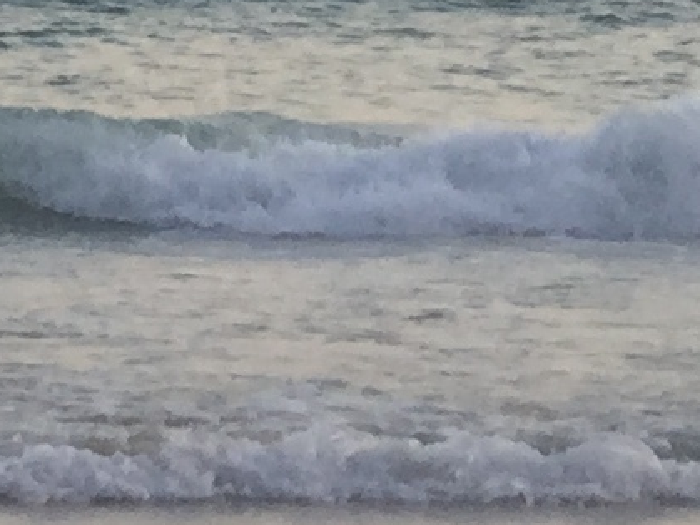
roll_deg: -0.2
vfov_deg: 6.4
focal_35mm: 226
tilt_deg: +3.6
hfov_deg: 7.3
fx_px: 4569
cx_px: -1666
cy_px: -383
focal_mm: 4.15
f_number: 2.2
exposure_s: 1/100
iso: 32
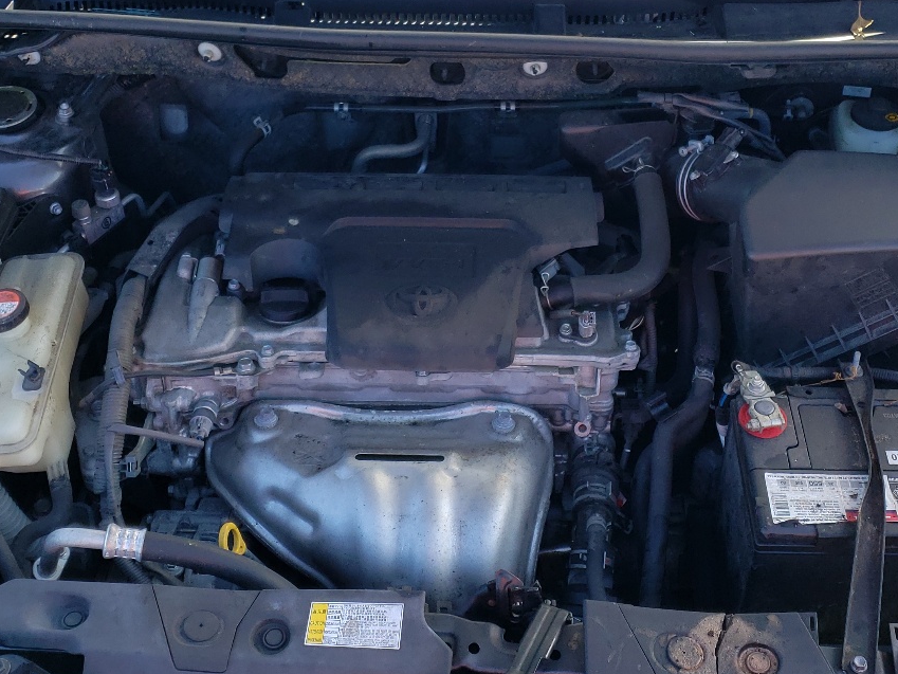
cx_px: 487
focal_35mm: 49
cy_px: 235
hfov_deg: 38.9
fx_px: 1271
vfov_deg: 29.5
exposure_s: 1/476
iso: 50
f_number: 1.5
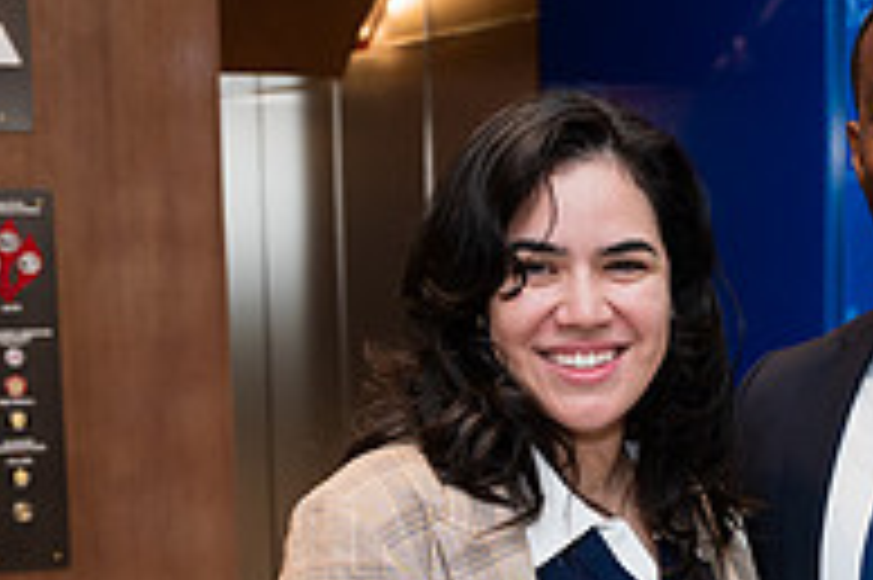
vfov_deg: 13.4
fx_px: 2423
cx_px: 685
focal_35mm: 100
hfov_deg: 20.2
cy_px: 614
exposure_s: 1/160
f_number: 4
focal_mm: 32
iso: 640
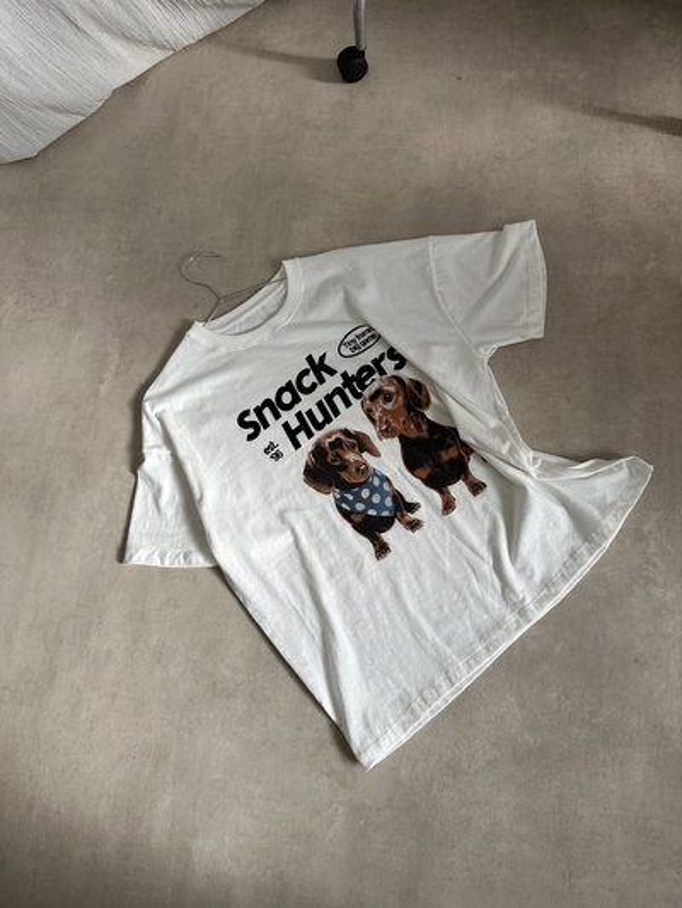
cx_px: 341
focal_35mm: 24
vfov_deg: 71.6
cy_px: 454
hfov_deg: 56.8
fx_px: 630
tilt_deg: -74.1
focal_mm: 6.86
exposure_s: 1/496
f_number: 1.78
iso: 80
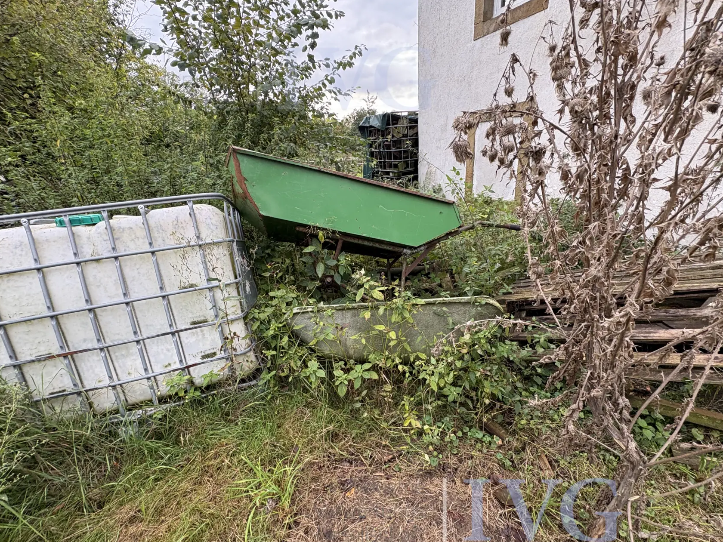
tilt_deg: -22.5
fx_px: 334
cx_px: 374
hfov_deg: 94.5
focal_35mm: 16
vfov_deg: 77.9
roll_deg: +4.9
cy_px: 294
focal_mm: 2.22
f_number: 2.2
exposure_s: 1/116
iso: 40
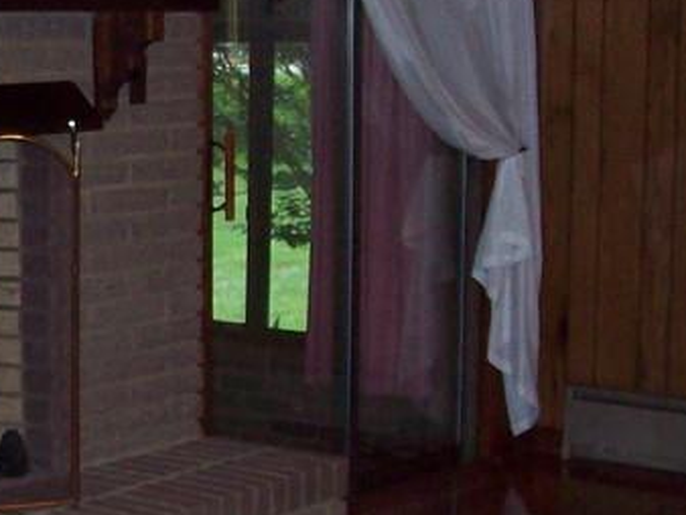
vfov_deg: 13.6
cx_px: 35
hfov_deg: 17.7
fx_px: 2162
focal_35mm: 109
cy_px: 343
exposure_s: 1/64
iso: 200
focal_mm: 6
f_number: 2.7
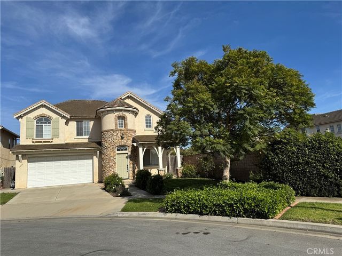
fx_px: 237
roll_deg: +3.7
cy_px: 128
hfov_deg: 71.6
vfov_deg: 56.8
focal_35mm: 24
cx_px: 171
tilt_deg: +8.8
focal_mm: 6.76
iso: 80
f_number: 1.78
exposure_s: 1/6410
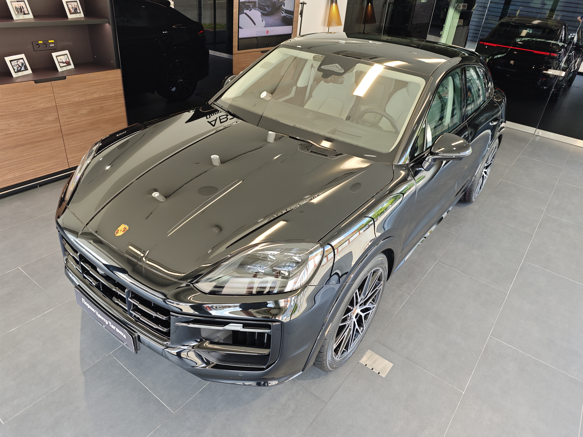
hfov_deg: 73.9
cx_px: 292
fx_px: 387
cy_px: 218
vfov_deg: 58.9
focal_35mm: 23
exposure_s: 1/100
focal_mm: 6.55
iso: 100
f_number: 1.6
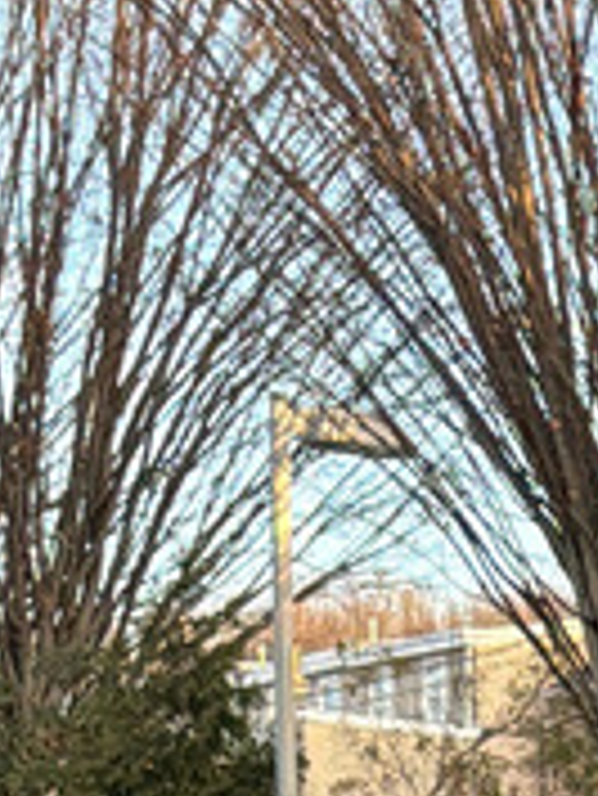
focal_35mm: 163
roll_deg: -1.8
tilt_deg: -13.6
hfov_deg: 8.7
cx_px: 1097
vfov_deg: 10.1
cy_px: 2091
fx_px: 3750
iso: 320
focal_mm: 6.76
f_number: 1.78
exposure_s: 1/1060
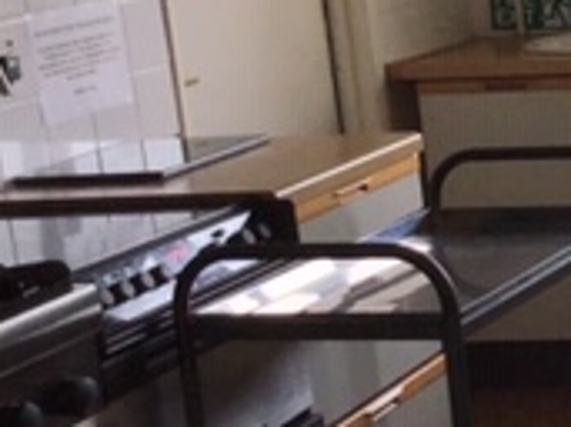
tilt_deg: -11.9
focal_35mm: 116
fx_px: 1912
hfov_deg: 15.2
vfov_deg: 12.7
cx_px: 955
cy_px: 170
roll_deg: +4.0
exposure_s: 1/100
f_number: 2.4
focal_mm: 3.3
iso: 40
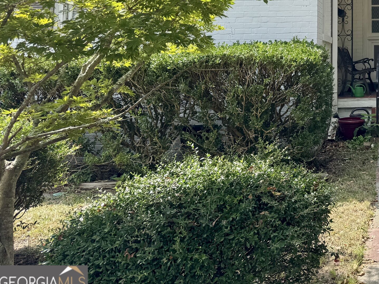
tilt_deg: +6.7
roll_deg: +0.6
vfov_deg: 26.8
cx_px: 400
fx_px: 558
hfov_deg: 33.5
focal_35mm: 51
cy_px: -6
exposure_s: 1/995
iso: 80
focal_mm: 6.76
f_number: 1.78
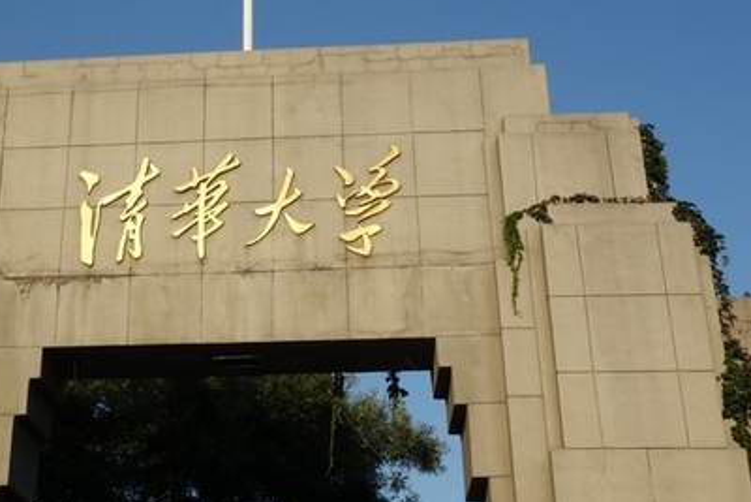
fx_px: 1315
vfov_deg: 21.4
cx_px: 214
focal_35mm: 63
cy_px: 142
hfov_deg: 31.5
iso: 200
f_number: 11
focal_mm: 10.4
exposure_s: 1/200
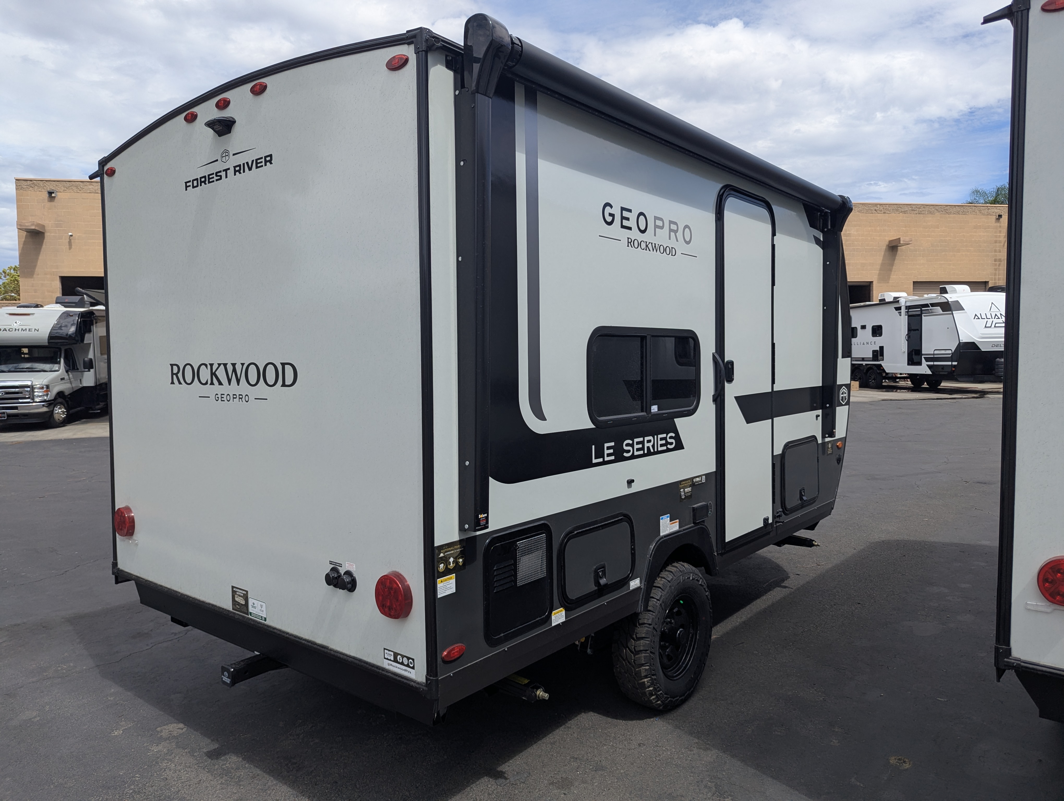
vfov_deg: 56.9
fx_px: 739
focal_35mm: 24
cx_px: 532
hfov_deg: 71.5
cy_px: 400
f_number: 1.85
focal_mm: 6.81
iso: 48
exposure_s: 1/2571
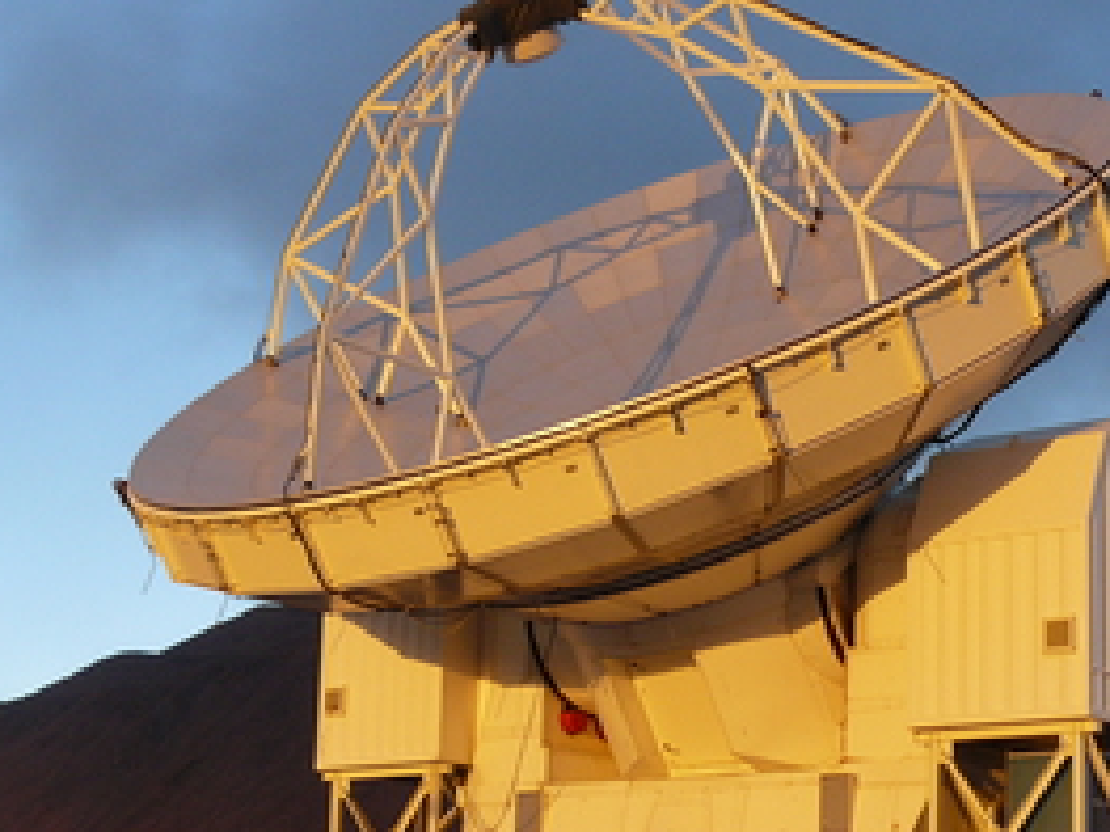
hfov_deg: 27.7
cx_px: 646
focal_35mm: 70
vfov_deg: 21.0
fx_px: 2244
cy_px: 519
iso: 100
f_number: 3.6
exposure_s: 1/100
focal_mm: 6
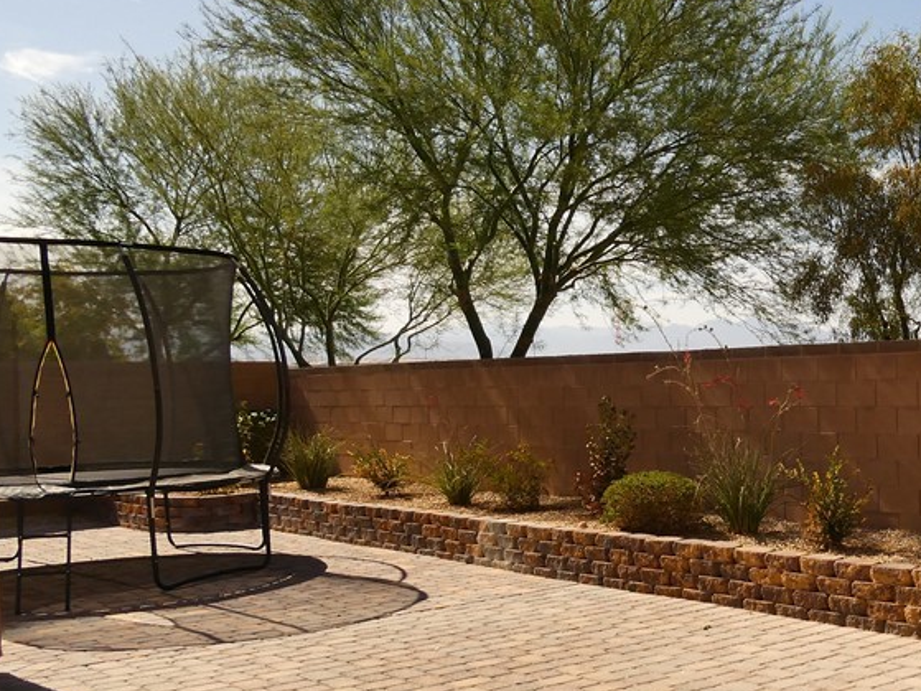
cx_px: 809
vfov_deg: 32.6
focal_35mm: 44
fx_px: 1170
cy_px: 450
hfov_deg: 40.1
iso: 80
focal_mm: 4.3
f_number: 3.3
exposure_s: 1/1300
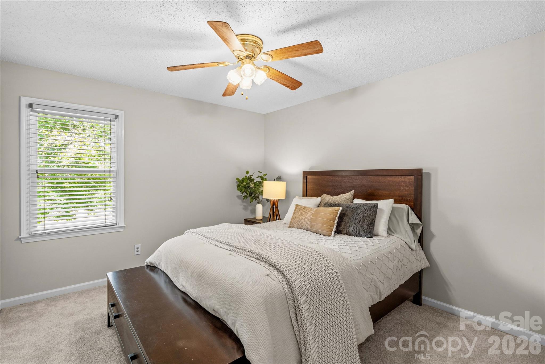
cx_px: 272
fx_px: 242
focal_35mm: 16
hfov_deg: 96.7
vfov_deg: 73.7
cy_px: 182
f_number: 8
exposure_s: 1/1.25
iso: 100
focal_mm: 16
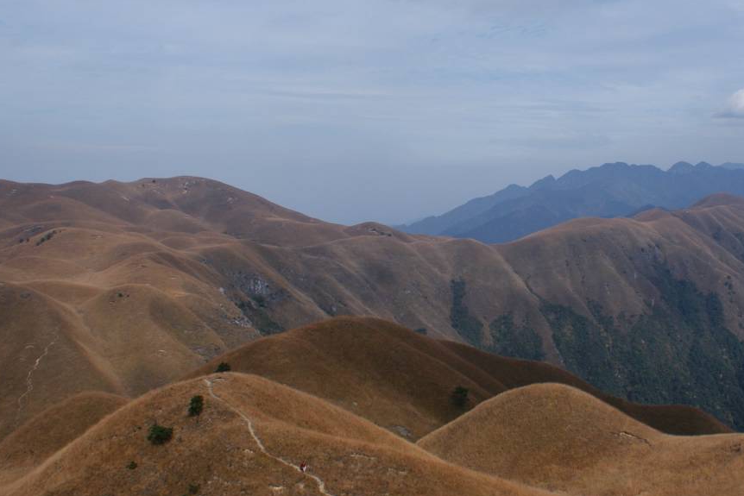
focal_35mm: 42
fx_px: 868
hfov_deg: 45.9
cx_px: 474
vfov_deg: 31.8
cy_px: 204
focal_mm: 18
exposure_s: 1/250
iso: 100
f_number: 10
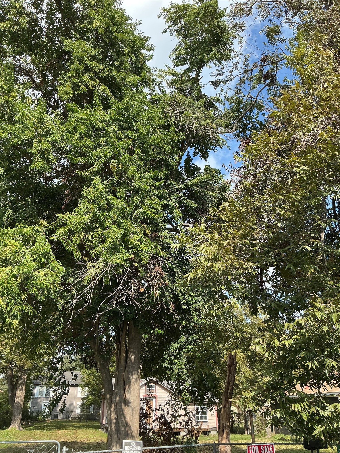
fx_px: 380
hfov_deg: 48.2
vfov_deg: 61.7
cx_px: 170
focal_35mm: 29
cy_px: 226
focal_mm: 3
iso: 25
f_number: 1.8
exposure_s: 1/749
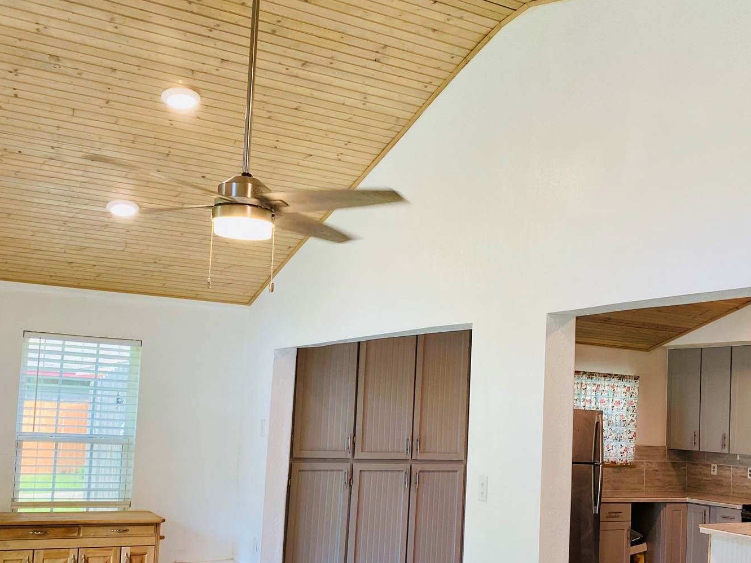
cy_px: 367
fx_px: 868
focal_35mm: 40
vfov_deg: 35.7
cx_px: 463
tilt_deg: +3.3
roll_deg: -2.5
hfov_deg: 46.4
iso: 100
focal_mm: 4.25
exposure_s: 1/120
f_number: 1.8
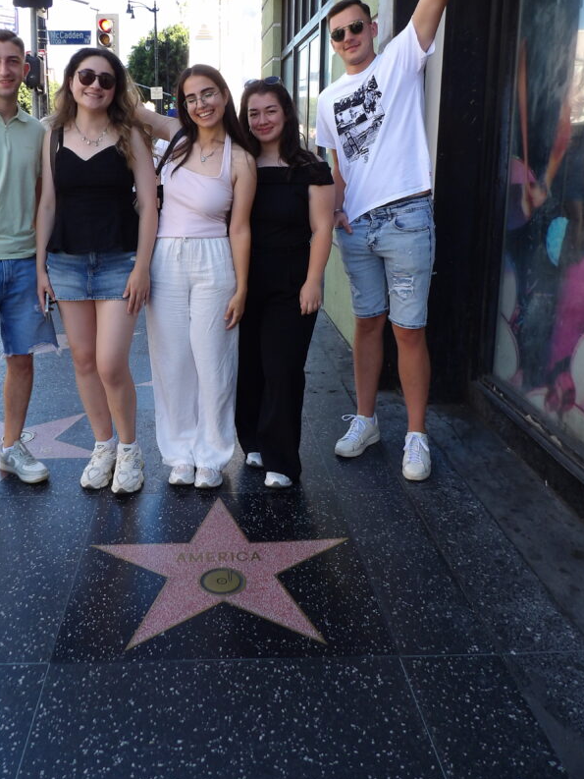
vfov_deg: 57.4
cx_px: 217
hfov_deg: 45.1
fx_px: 697
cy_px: 280
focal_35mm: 31
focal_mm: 4.3
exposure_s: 1/163
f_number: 3.2
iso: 100
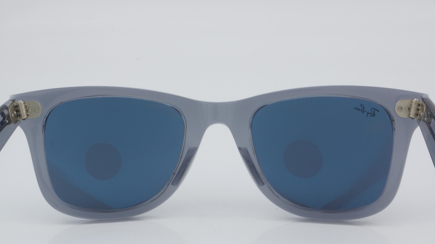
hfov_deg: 24.6
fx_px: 998
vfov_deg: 14.0
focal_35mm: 87
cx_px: 217
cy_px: 140
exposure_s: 1/3
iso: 100
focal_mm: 55
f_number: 32
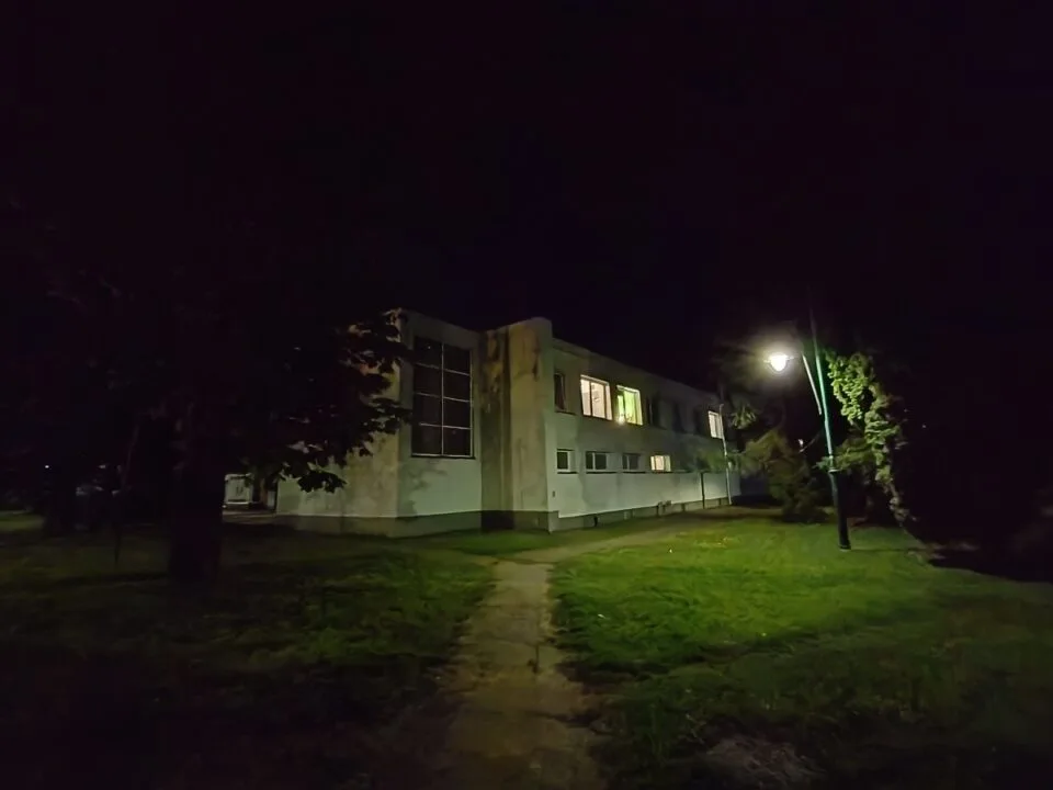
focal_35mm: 16
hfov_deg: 94.5
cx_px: 526
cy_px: 395
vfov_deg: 78.1
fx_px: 487
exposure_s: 1/12.5
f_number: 2.2
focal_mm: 2.78
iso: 4000
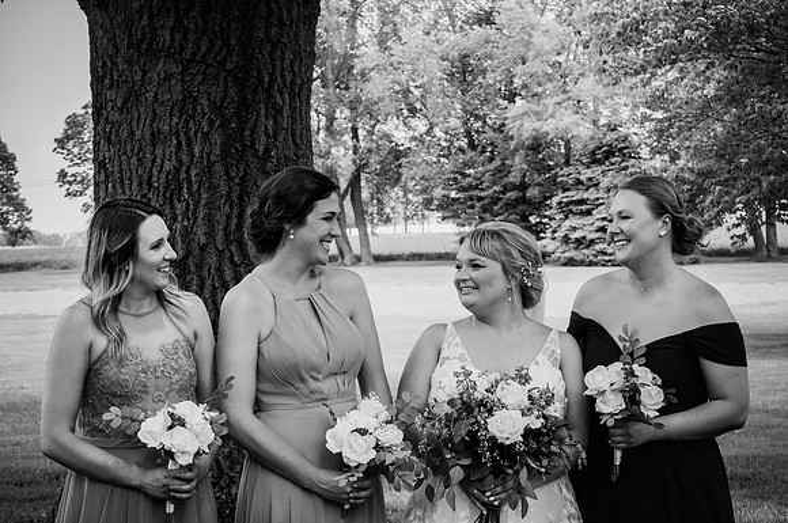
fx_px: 1803
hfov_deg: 24.6
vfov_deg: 16.5
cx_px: 394
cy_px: 262
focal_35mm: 82
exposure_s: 1/200
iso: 200
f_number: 7.1
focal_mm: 55
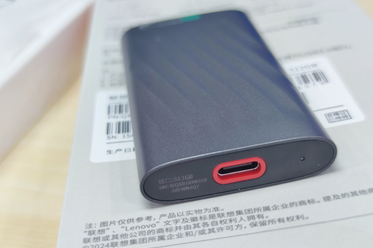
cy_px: 118
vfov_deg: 27.0
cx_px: 187
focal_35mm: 50
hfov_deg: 39.6
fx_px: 518
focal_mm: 6.72
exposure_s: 1/71
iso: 151
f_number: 1.69
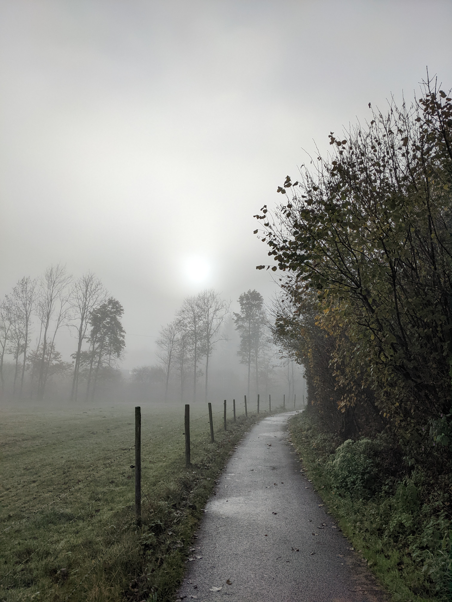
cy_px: 301
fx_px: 470
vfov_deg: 65.3
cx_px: 226
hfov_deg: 51.4
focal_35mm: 27
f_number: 1.73
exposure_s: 1/4695
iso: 86
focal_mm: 4.38
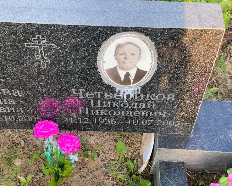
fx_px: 378
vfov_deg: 27.6
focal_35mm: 55
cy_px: 93
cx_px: 118
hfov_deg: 34.1
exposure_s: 1/121
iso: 40
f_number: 2
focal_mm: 6
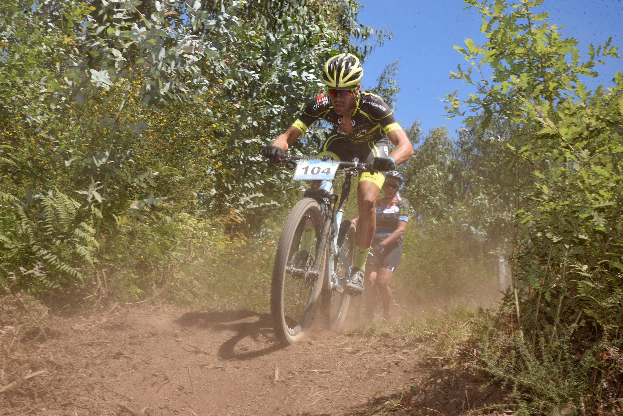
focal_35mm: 56
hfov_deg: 35.6
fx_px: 969
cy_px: 208
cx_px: 312
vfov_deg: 24.2
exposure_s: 1/200
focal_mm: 56
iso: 800
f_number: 22
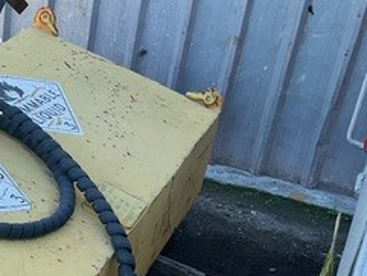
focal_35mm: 77
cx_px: -44
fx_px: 817
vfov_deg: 18.7
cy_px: 270
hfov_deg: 23.6
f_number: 1.8
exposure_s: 1/154
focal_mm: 3
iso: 16
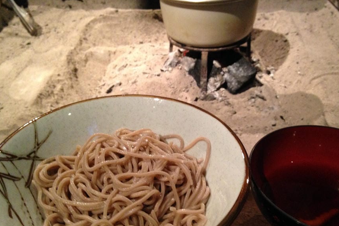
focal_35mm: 40
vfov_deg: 33.4
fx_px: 377
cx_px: 187
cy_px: 127
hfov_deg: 48.4
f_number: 2.4
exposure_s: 1/20
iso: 400
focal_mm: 4.12
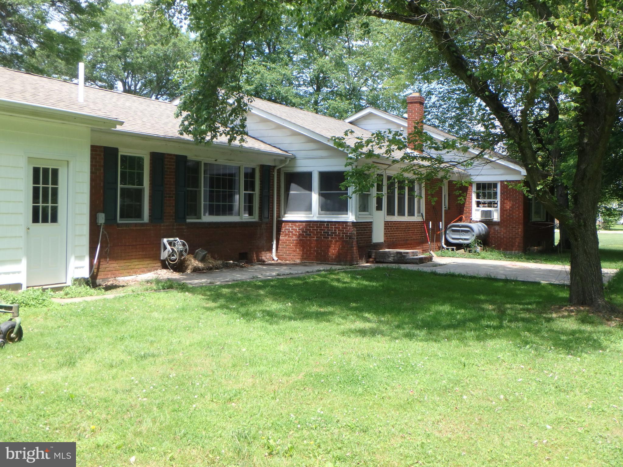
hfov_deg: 47.9
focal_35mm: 39
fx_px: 702
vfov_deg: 36.8
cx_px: 312
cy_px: 234
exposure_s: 1/160
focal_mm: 6.9
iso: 125
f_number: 5.1
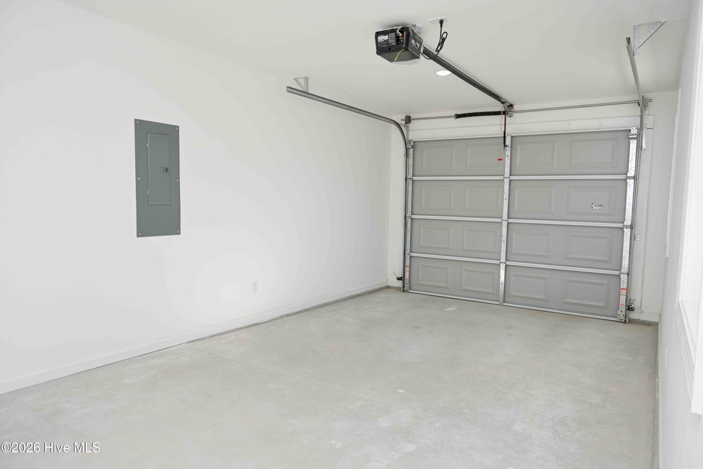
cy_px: 234
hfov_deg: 73.7
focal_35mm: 24
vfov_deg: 53.1
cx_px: 352
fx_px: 469
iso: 100
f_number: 5.6
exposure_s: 1/125
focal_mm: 24
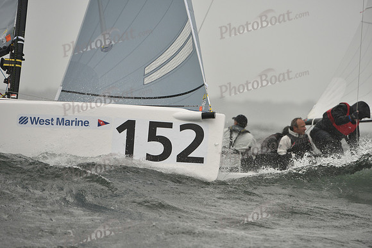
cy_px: 124
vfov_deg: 3.6
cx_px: 186
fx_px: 3927
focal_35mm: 380
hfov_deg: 5.4
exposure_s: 1/1000
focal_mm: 380
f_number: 5.6
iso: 400
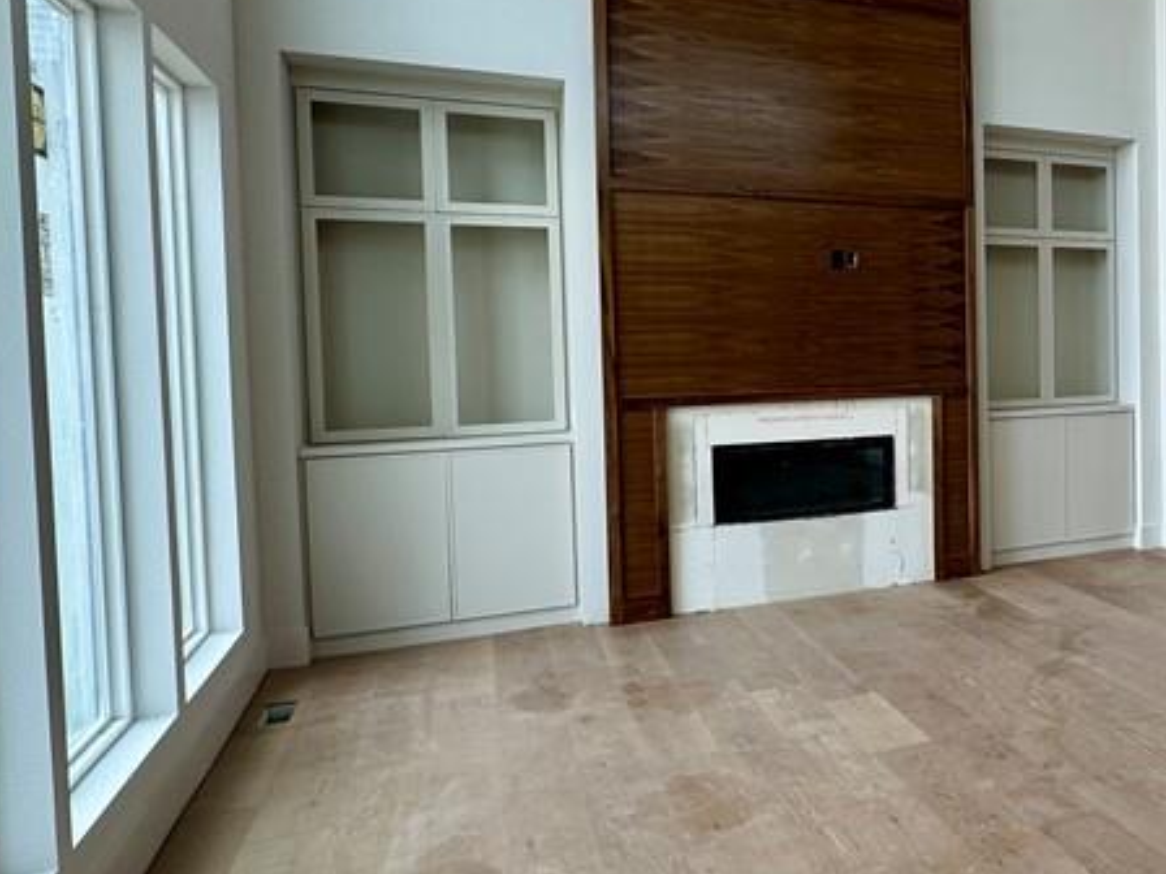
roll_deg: -0.4
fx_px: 1078
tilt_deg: -2.4
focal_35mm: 32
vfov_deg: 44.1
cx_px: 1127
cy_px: 377
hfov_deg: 48.3
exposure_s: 1/120
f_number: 2.2
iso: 50
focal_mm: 2.22
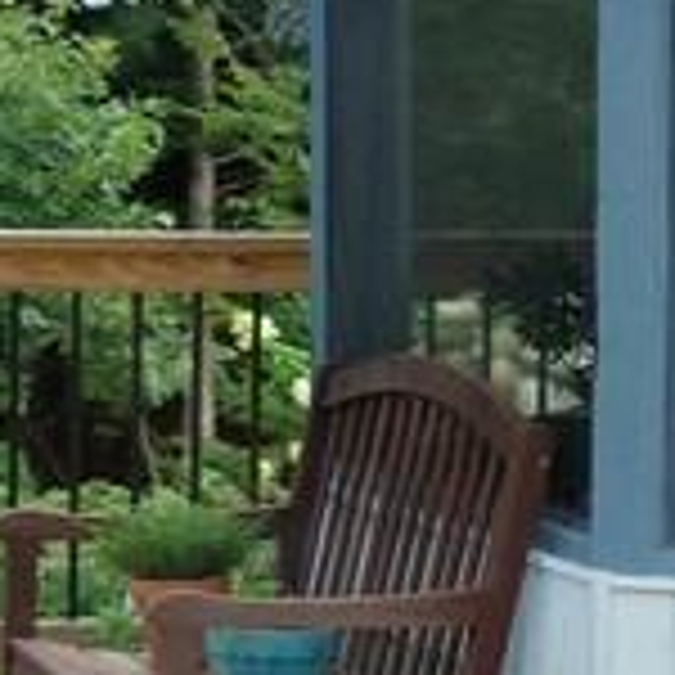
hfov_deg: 7.5
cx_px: 1714
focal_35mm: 217
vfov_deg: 8.1
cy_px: 328
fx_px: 4787
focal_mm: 6.5
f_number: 4
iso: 80
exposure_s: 1/160
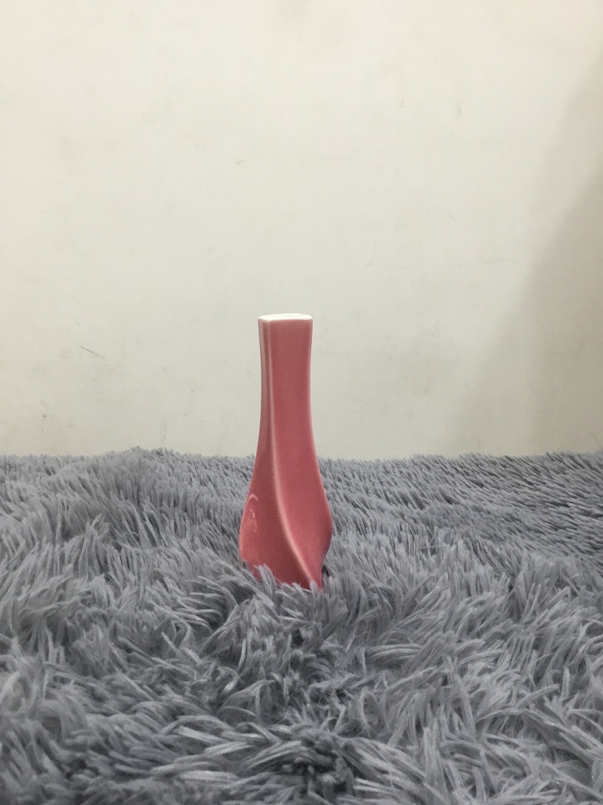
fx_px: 743
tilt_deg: -11.3
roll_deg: +0.4
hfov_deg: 44.2
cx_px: 297
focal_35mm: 32
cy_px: 406
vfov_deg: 56.8
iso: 100
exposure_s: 1/33
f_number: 2.4
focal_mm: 3.3
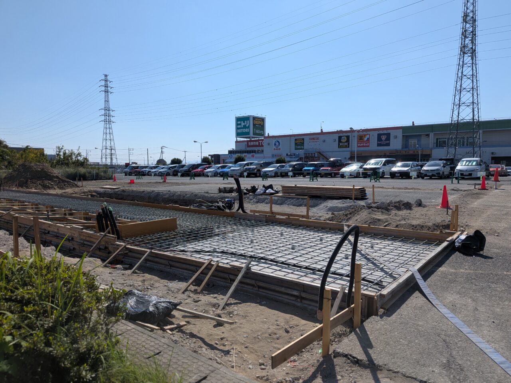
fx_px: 354
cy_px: 192
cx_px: 256
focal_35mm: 24
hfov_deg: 71.6
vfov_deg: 56.8
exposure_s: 1/2755
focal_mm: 4.53
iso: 29
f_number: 1.7
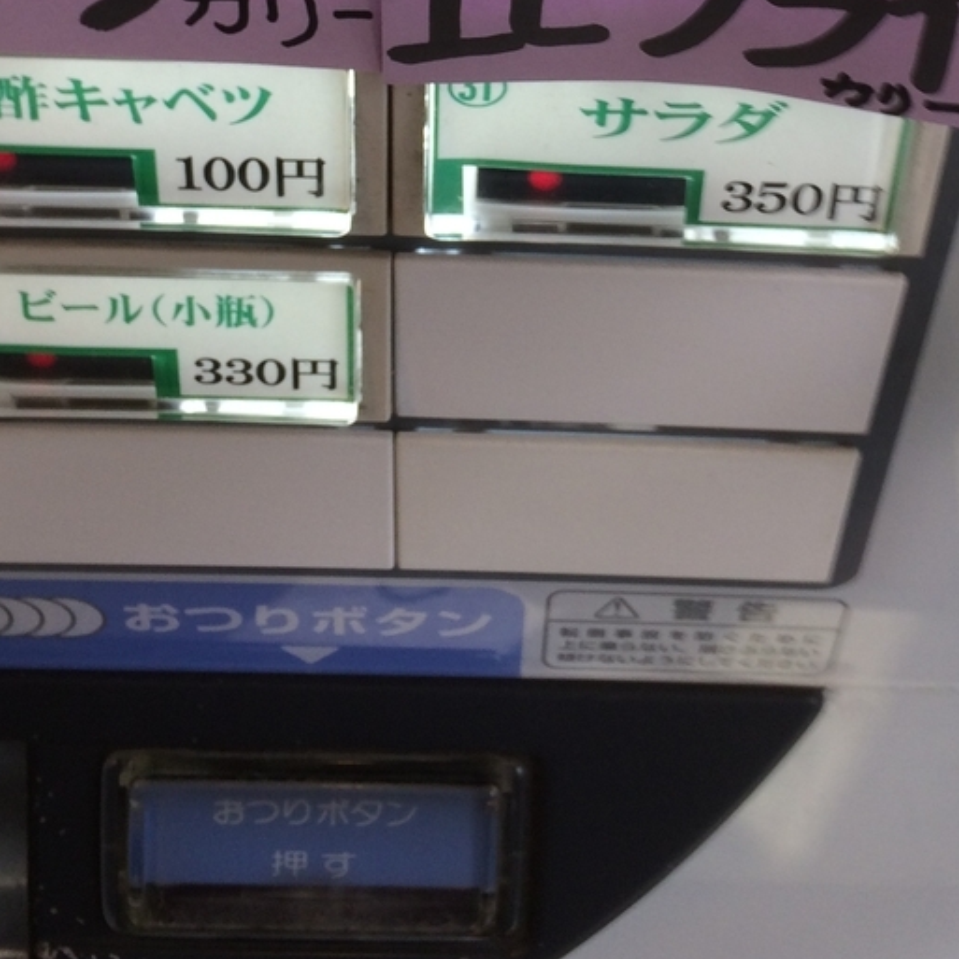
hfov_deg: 28.6
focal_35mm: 60
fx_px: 1881
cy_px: -116
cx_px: 555
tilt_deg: -44.0
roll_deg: +0.0
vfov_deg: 26.2
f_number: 2.2
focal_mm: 4.15
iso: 40
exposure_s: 1/60
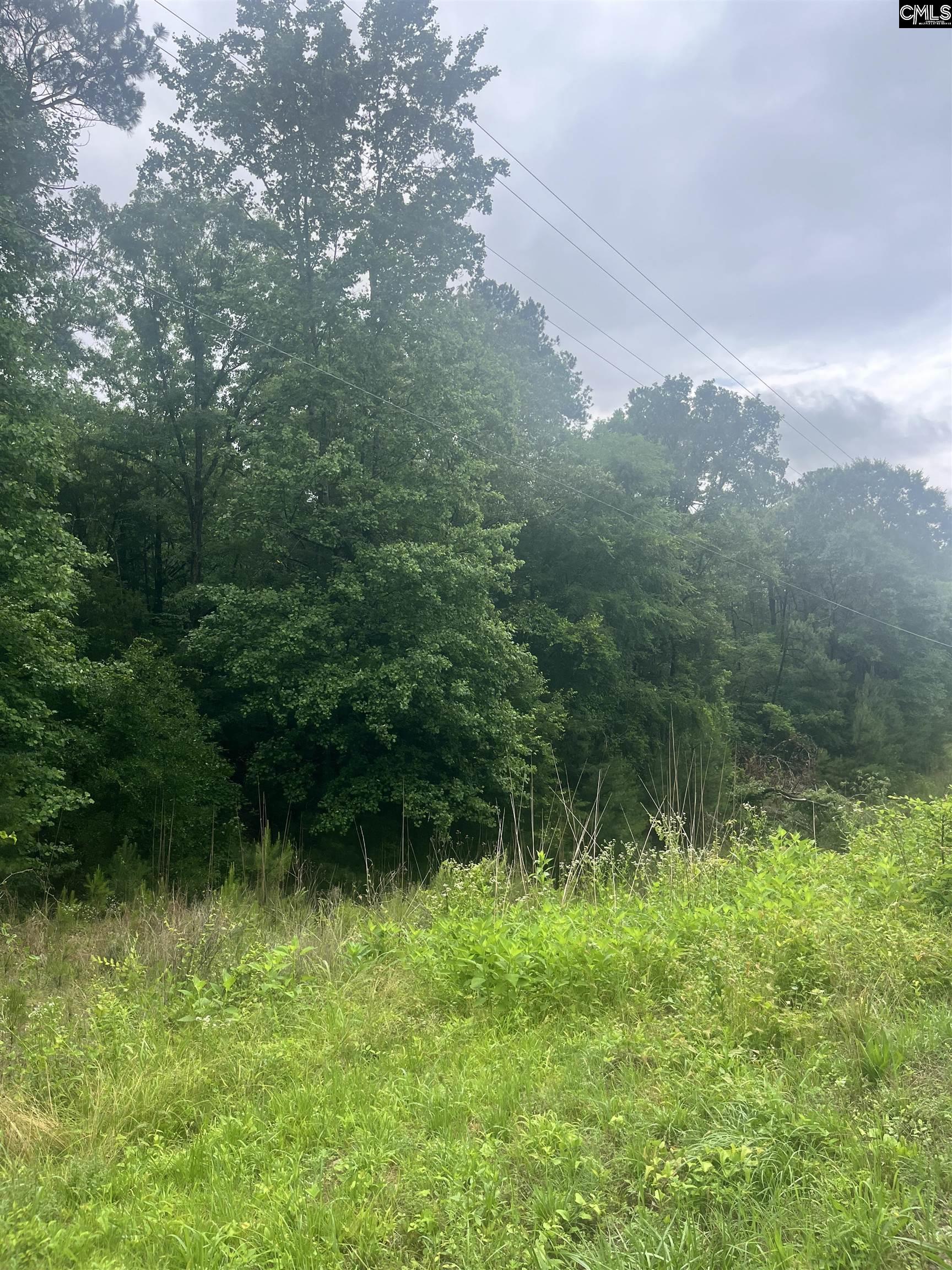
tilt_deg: +4.9
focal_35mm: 26
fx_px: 953
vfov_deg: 67.3
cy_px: 635
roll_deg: +1.7
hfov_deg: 53.1
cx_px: 476
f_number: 1.6
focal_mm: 5.1
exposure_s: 1/1497
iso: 50
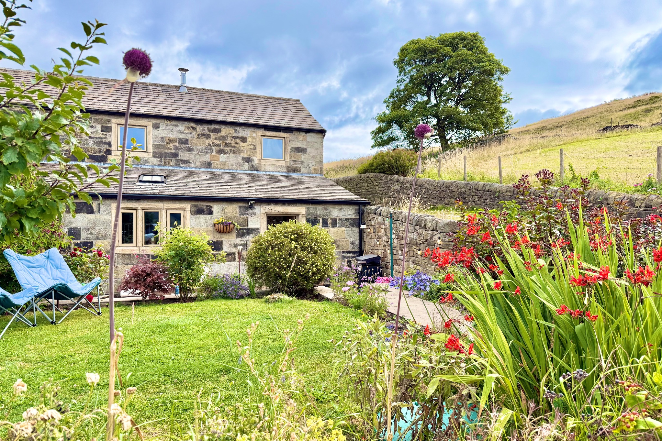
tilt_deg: -1.4
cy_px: 233
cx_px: 331
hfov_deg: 71.5
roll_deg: +0.0
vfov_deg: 51.3
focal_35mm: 25
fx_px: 460
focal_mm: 6.76
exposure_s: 1/3584
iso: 100
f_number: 1.78
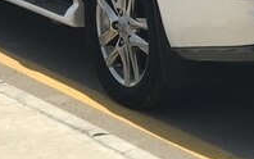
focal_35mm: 201
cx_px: 224
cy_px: -128
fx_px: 1392
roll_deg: +0.2
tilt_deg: -6.7
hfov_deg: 10.4
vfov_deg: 6.4
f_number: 2.8
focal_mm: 6.6
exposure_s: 1/1623
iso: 20
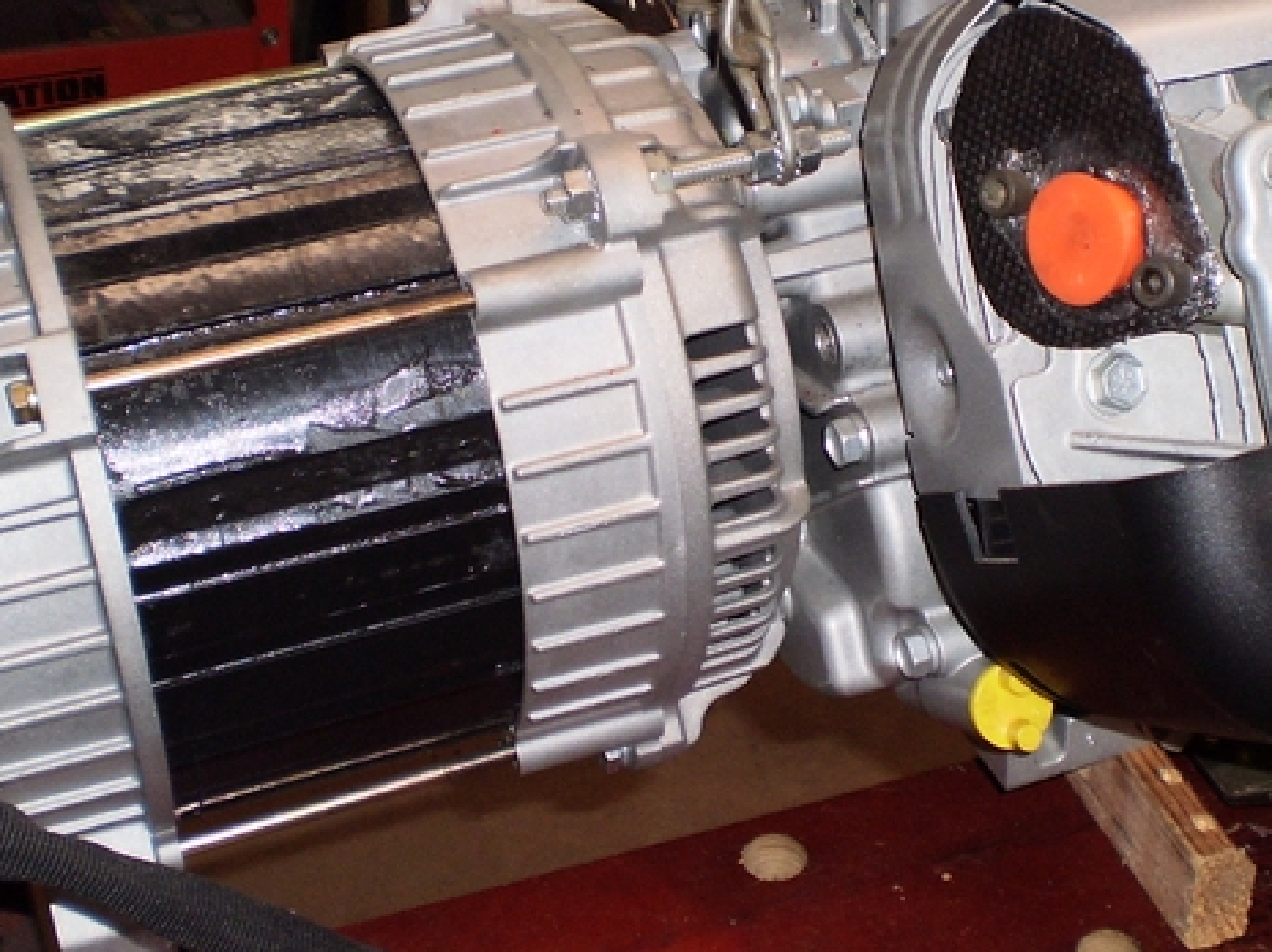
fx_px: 2276
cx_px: 801
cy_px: 320
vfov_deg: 23.5
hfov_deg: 31.1
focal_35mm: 62
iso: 125
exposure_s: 1/30
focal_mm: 6.3
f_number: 3.1
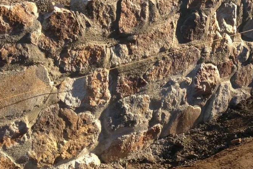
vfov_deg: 19.1
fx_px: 492
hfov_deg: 27.9
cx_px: 224
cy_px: 19
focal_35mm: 70
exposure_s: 1/403
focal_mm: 4.28
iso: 50
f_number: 2.4
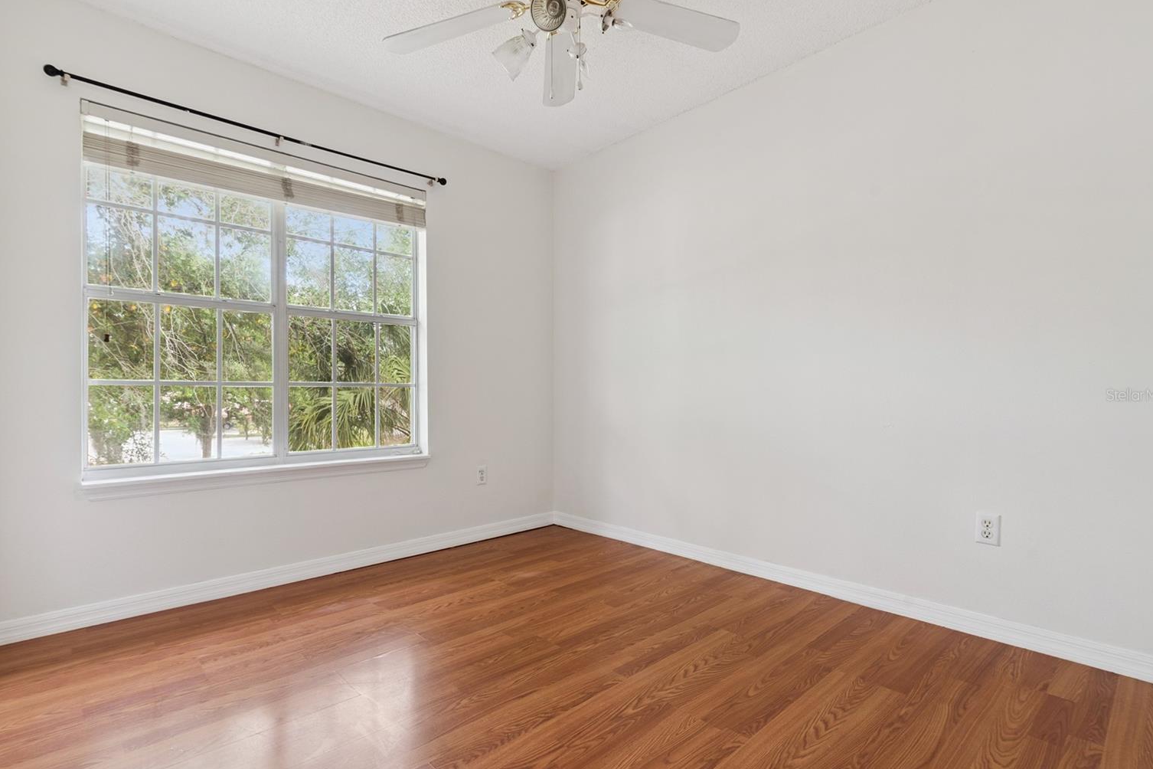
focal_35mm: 17
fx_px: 544
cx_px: 562
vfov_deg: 70.4
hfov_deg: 93.3
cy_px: 395
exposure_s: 1/20
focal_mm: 16
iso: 250
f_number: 8
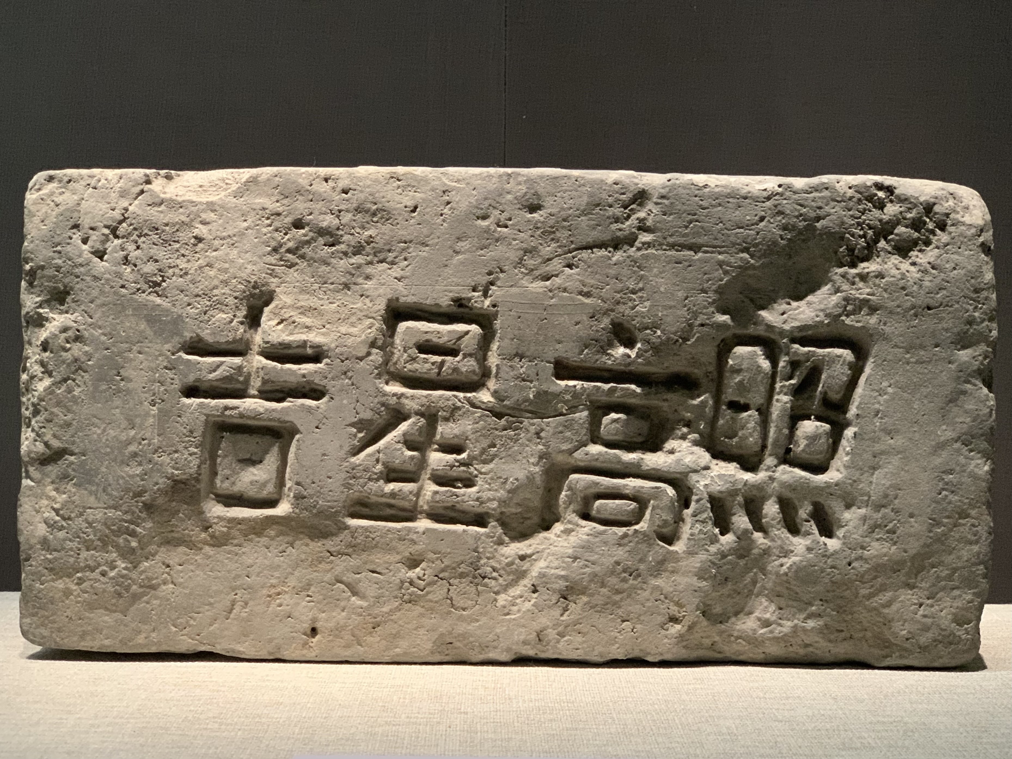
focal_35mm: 52
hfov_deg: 36.8
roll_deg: +1.3
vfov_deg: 28.0
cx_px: 506
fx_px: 1520
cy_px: 380
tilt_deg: -2.8
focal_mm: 6
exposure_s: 1/40
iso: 500
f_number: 2.4
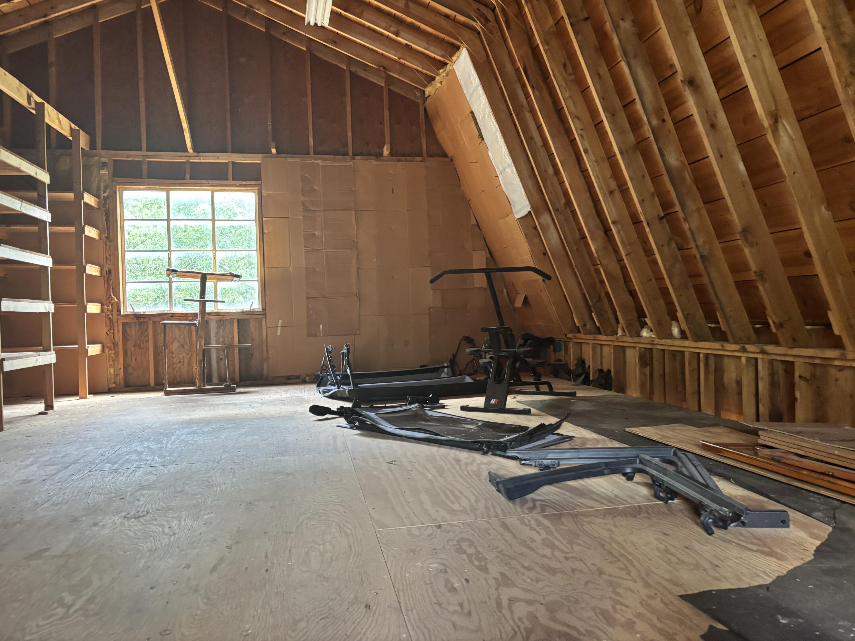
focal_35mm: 26
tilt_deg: -0.2
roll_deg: +1.4
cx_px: 428
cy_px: 320
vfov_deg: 53.1
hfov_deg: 67.3
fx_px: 642
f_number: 1.6
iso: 500
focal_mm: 5.96
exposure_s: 1/60
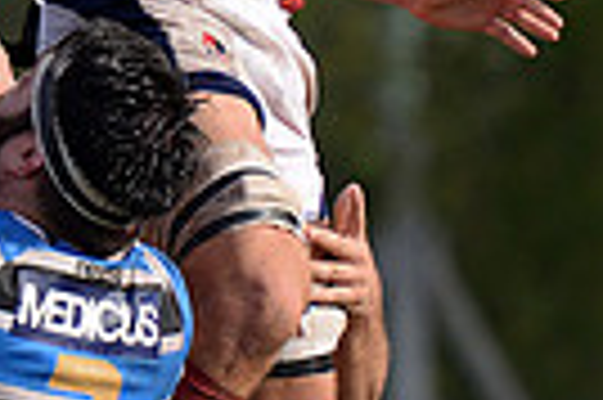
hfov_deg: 1.8
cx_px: -86
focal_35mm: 1172
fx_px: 19607
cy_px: -200
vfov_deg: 1.2
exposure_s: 1/1250
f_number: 4
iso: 500
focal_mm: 270
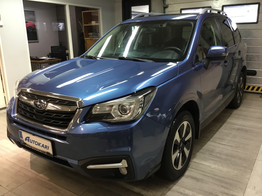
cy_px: 98
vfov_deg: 45.4
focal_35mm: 31
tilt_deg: -15.3
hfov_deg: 58.4
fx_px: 235
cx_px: 131
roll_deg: +3.6
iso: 100
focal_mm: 3.3
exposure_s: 1/33
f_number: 2.4
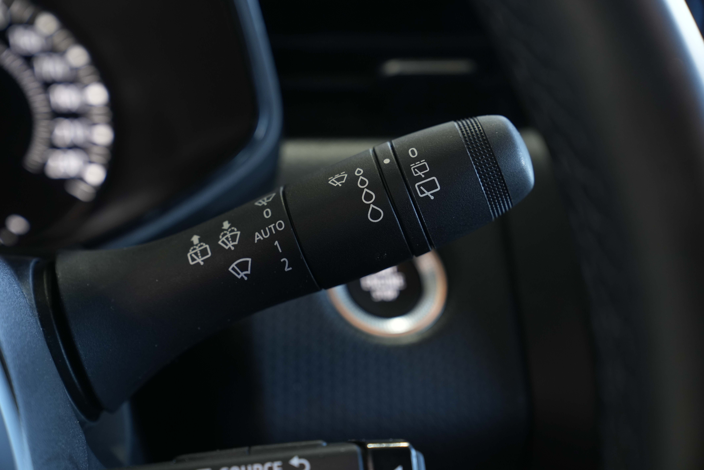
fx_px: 1369
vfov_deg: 19.5
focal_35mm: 70
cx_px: 352
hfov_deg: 28.8
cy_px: 235
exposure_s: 1/20
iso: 1000
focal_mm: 70
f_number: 5.6
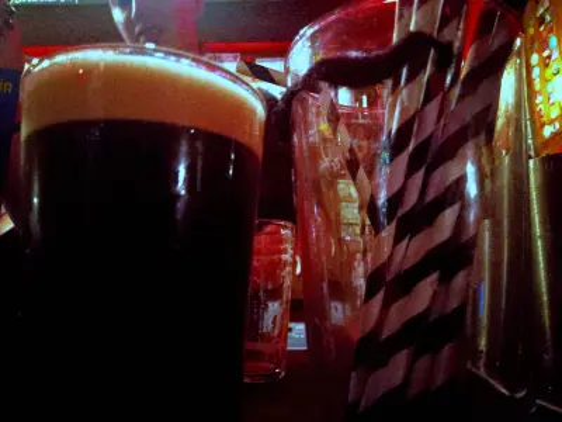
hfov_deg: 63.4
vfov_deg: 49.7
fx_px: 455
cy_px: 211
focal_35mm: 28
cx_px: 281
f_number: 2
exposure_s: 1/10
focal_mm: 3.54
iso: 3200
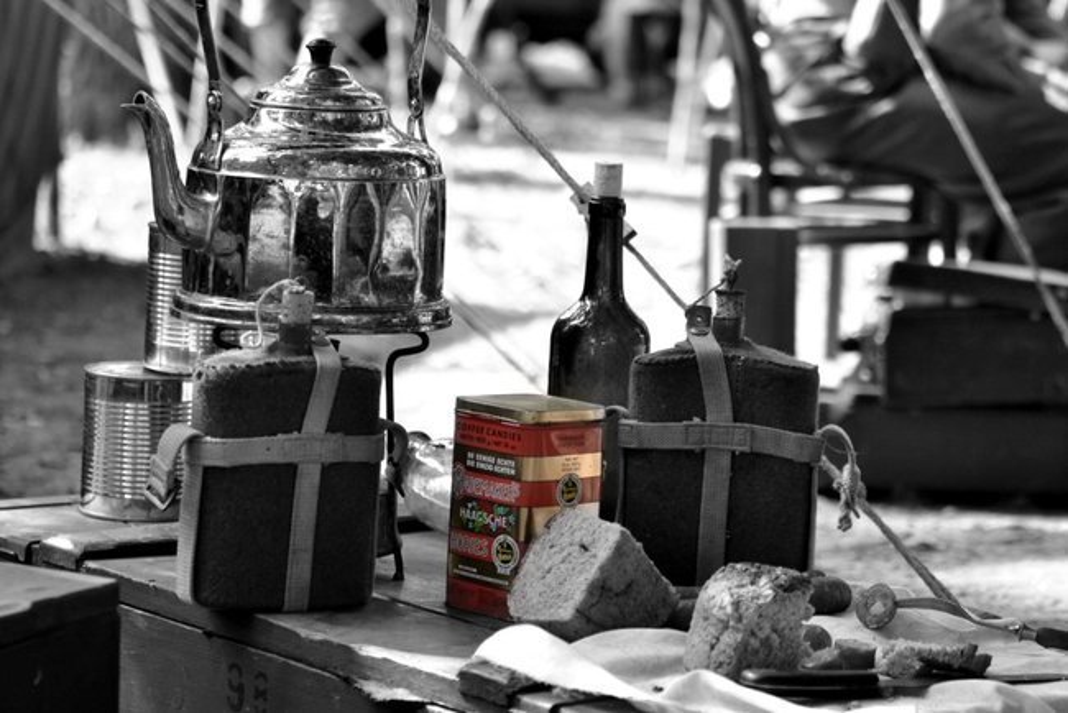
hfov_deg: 19.4
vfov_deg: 13.1
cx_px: 534
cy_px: 356
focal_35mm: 105
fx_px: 3116
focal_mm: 70
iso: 200
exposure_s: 1/125
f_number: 4
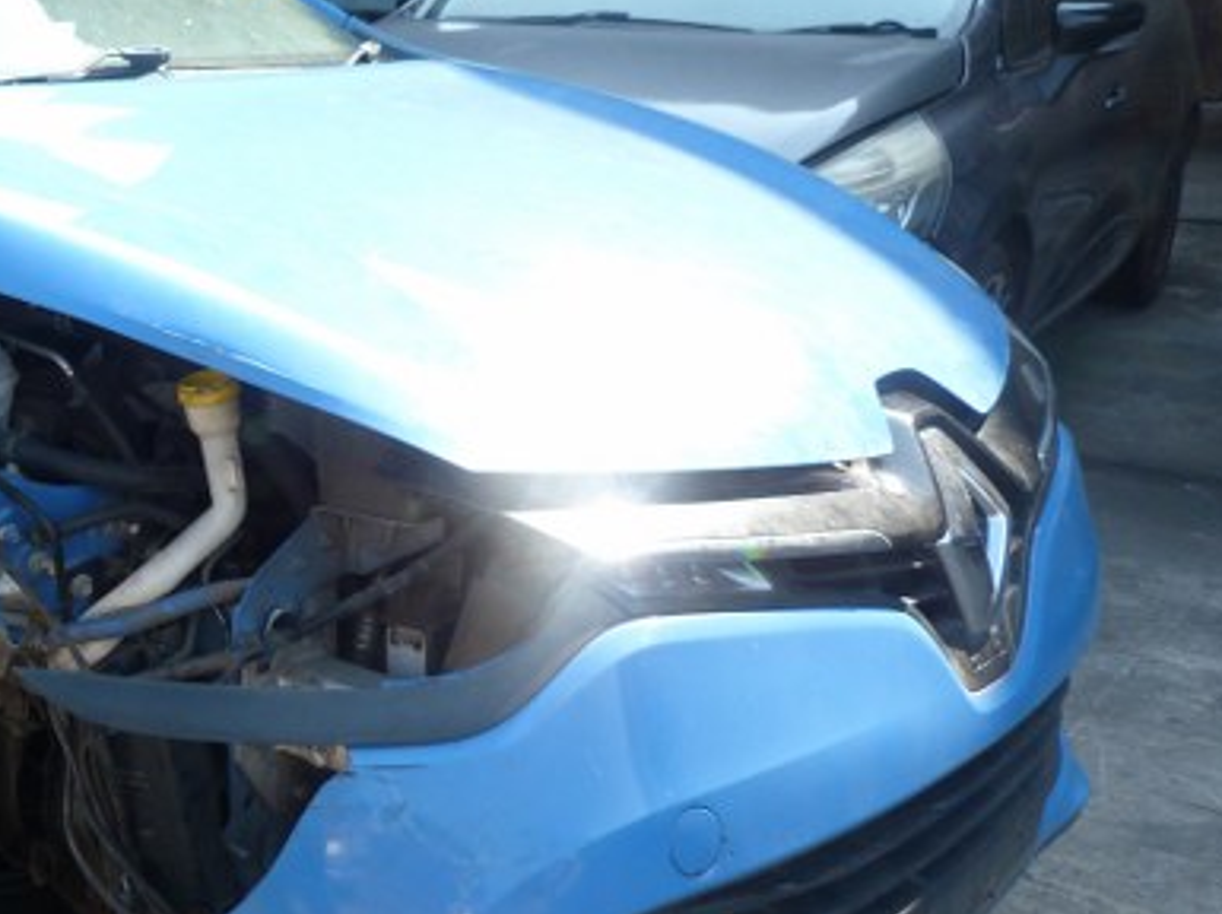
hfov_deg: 33.9
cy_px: 454
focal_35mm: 52
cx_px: 22
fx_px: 1834
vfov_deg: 28.0
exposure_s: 1/100
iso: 80
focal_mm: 4.5
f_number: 4
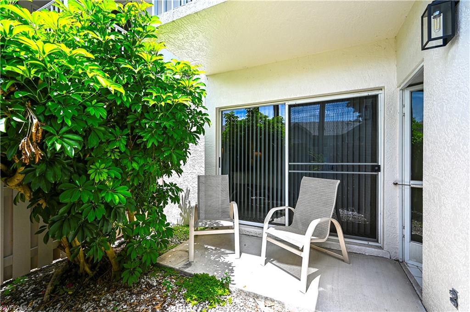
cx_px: 235
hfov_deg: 98.6
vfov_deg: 75.4
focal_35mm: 16
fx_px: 202
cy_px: 156
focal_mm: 15.5
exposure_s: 1/320
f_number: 6.3
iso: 100
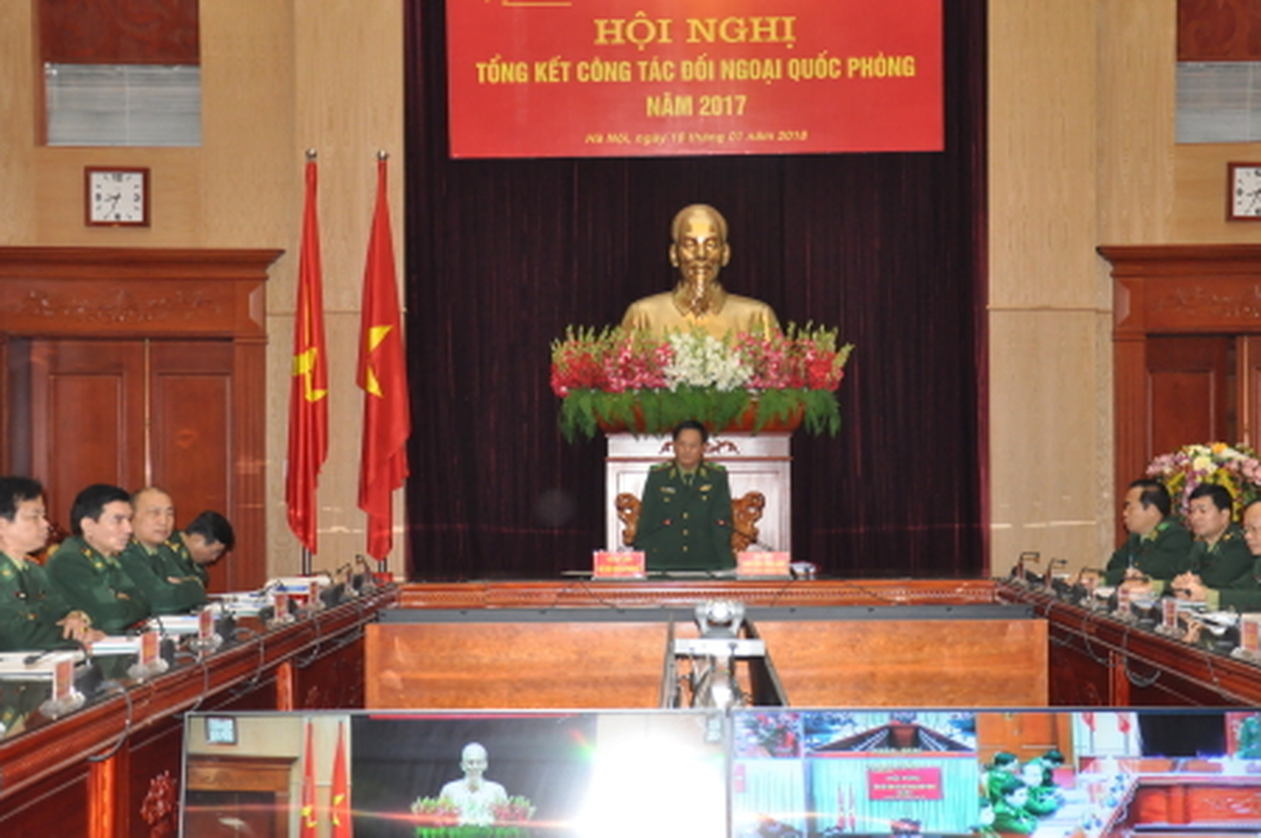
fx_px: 1924
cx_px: 706
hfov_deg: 36.2
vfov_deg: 24.6
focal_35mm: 55
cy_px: 450
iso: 1600
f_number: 4.2
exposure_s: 1/125
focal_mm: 30
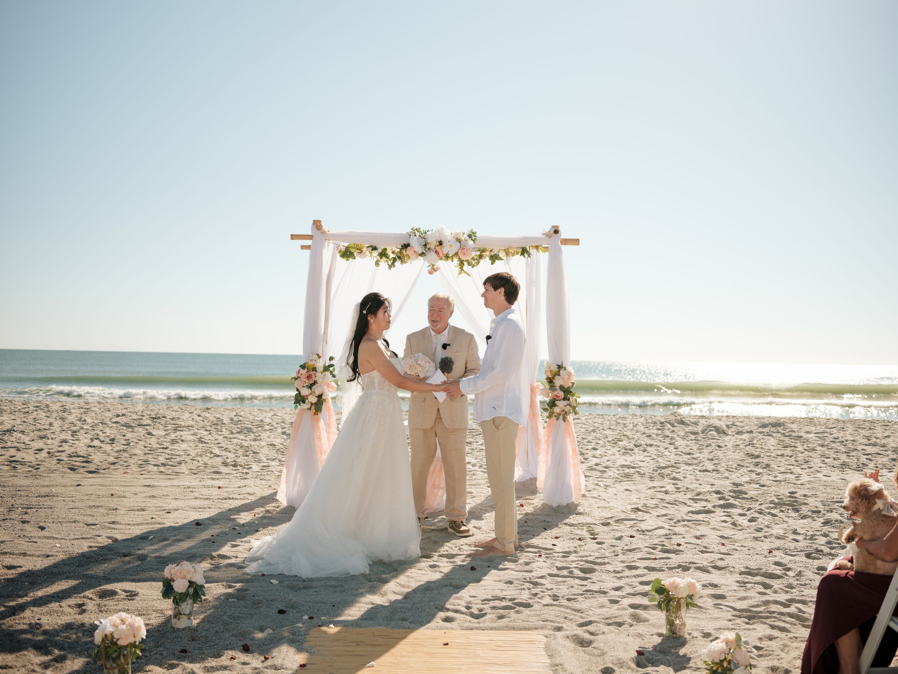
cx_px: 449
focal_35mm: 40
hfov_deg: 46.8
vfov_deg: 36.0
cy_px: 337
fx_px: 1038
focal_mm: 50
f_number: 4
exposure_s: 1/4000
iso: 400
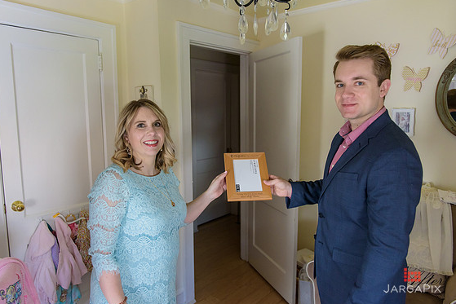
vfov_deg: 48.0
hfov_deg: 67.4
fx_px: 342
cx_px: 225
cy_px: 153
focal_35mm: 27
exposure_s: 1/250
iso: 1600
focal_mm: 26
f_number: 3.2
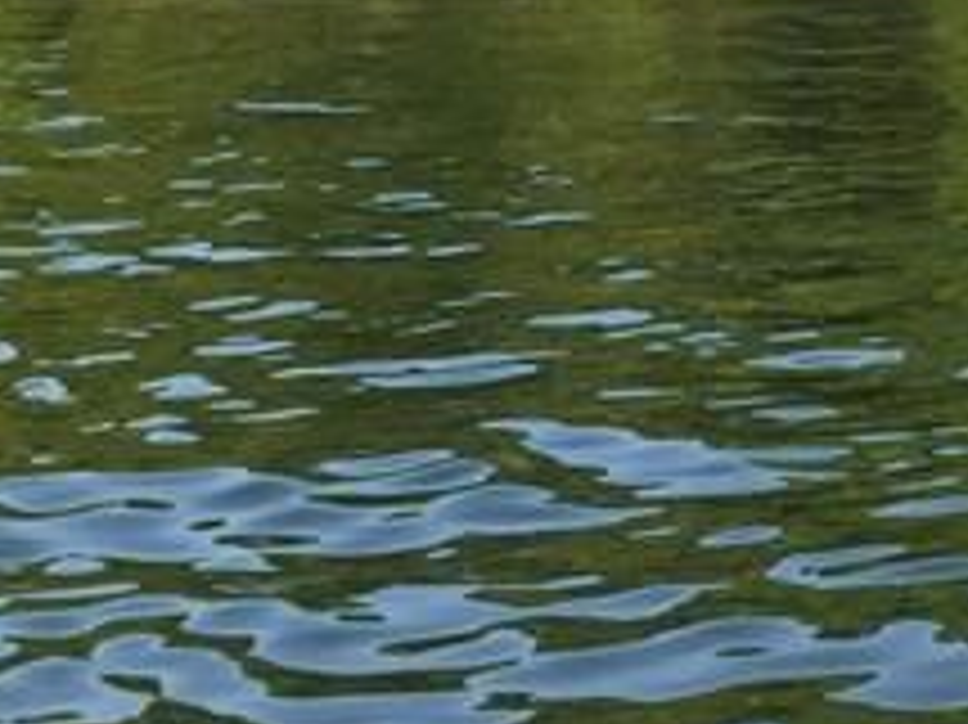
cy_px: -418
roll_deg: +0.4
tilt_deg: +2.9
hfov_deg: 13.3
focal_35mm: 138
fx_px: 3857
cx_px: 1580
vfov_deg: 10.3
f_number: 2.2
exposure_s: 1/565
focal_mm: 4.15
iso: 32
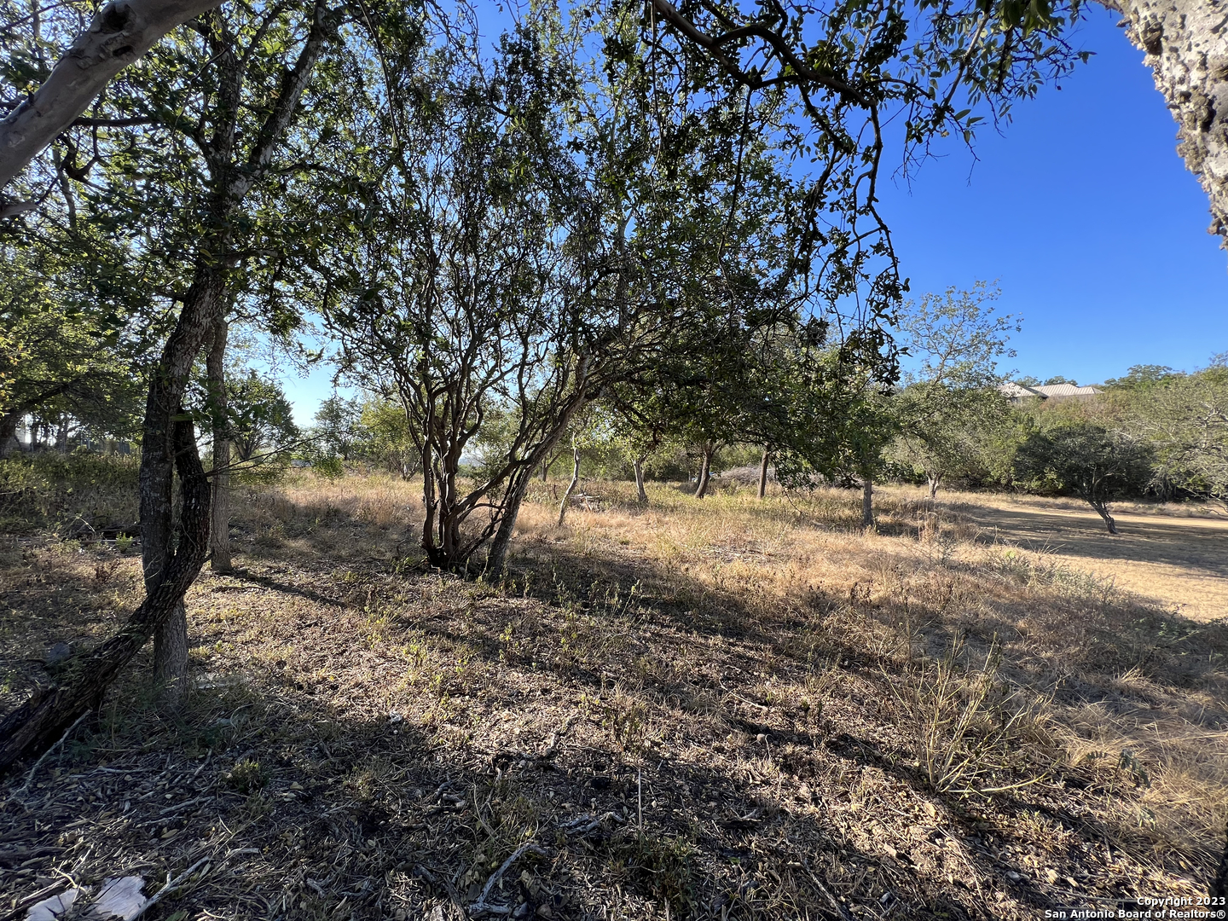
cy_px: 460
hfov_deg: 106.2
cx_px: 614
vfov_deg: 89.9
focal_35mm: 13
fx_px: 461
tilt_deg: -0.1
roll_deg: +0.2
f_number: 1.8
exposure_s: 1/328
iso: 32
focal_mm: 1.57
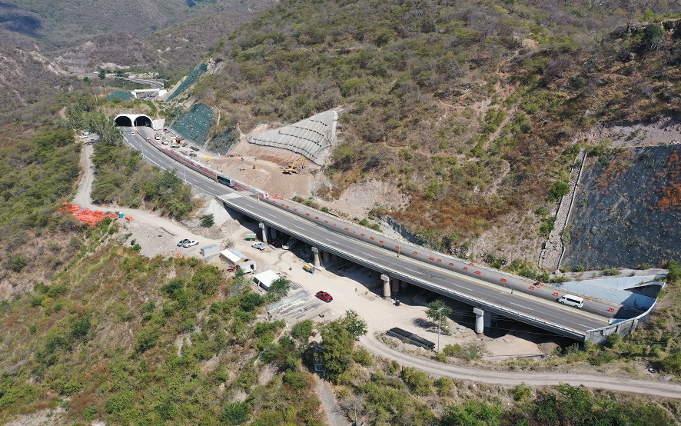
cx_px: 344
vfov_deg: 43.1
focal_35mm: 29
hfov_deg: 64.6
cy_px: 200
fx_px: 538
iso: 100
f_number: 5.6
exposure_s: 1/500
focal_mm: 10.26
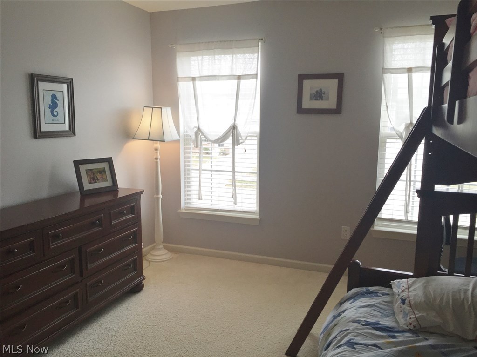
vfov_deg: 48.2
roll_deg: +0.4
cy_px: 178
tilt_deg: -10.0
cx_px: 238
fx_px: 400
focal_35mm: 29
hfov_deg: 61.7
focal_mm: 4.15
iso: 50
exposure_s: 1/120
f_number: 2.2
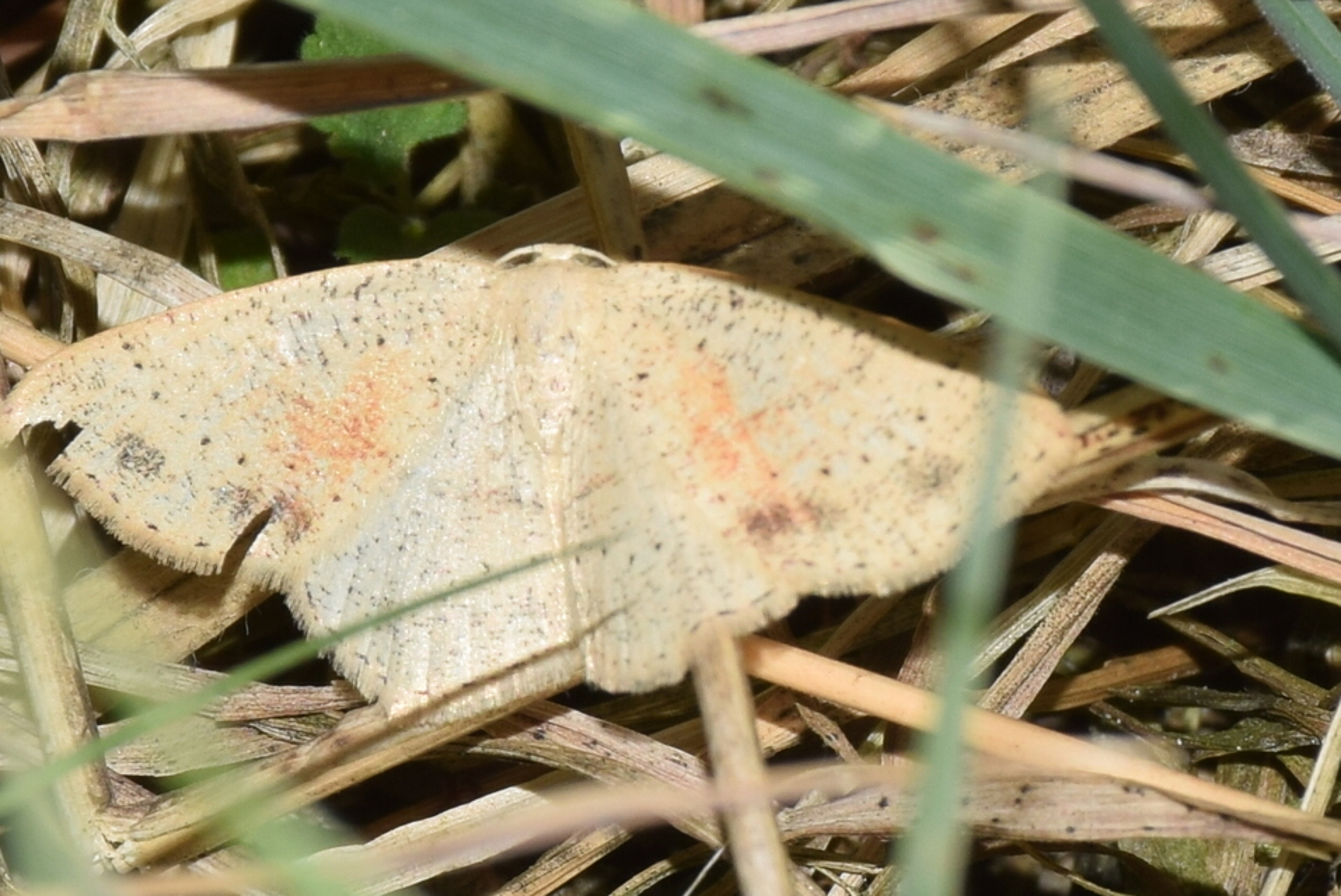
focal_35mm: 210
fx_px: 7829
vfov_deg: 6.6
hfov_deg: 9.8
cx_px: 670
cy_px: 448
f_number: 13
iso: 100
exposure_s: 1/160
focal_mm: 140
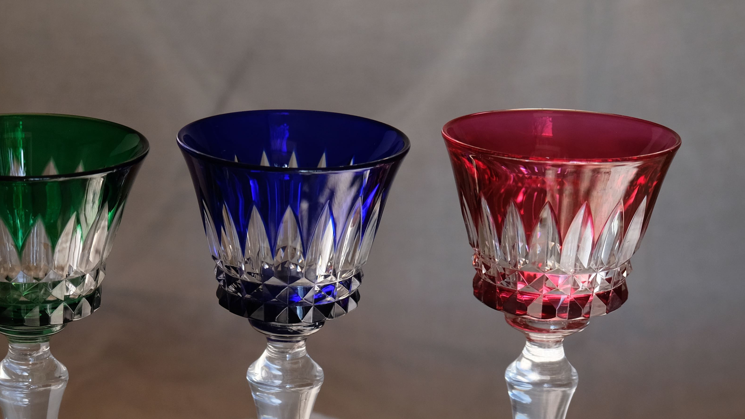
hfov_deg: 22.8
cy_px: 454
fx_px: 1837
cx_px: 232
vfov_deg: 12.8
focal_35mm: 93
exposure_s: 1/280
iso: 400
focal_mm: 31.5
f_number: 4
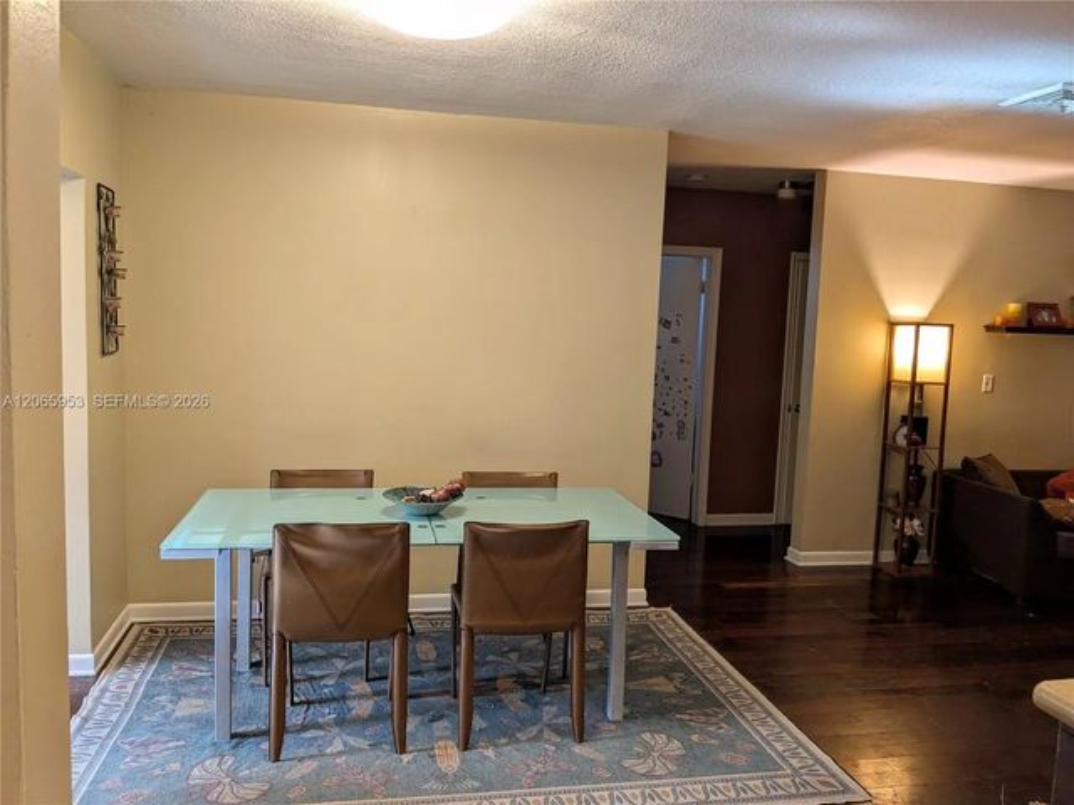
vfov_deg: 51.4
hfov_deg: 65.3
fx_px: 838
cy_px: 402
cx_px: 537
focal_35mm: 27
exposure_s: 1/24
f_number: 1.73
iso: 44
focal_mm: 4.38
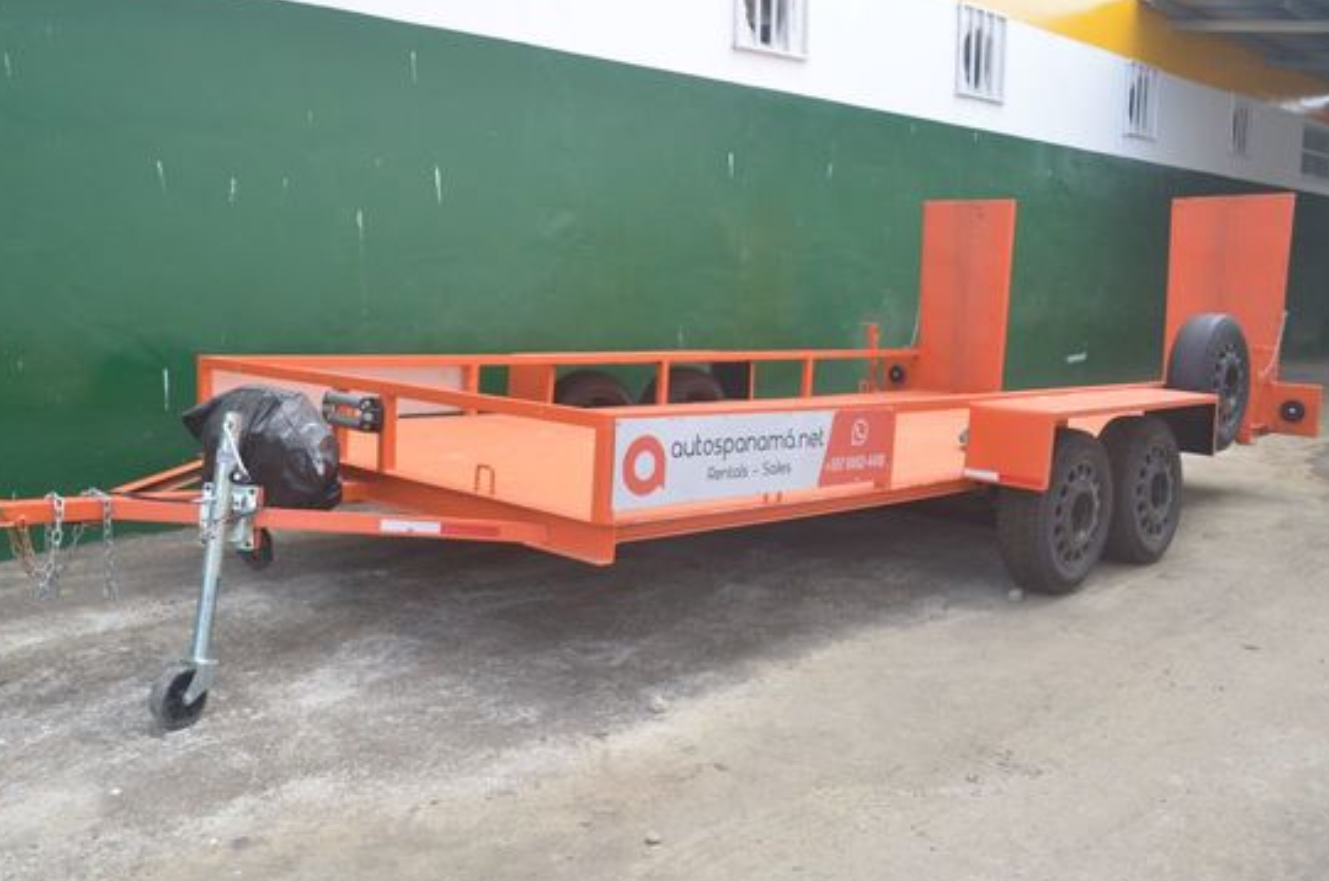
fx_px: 1179
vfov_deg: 41.0
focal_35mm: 32
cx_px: 596
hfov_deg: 58.7
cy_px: 413
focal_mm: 18
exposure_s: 1/1250
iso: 500
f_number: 3.5
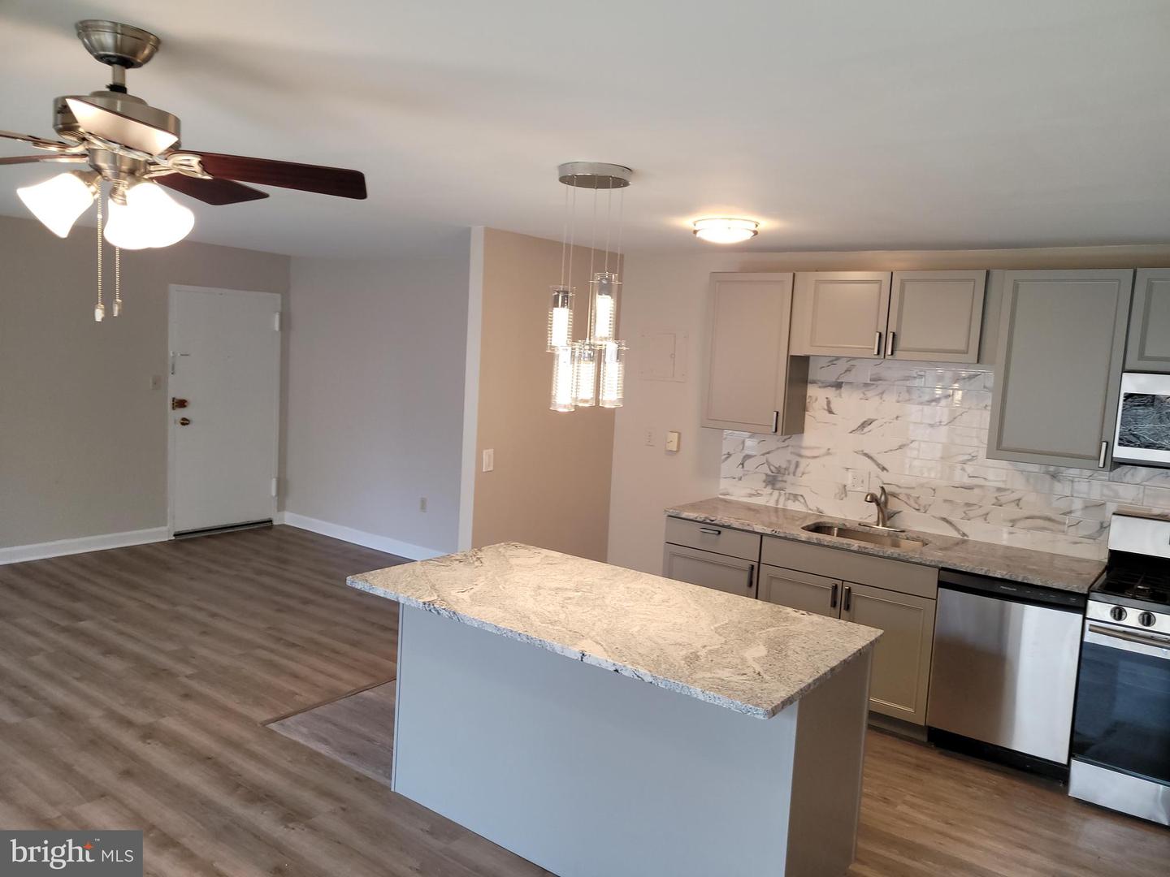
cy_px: 438
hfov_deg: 67.3
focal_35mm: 26
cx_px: 585
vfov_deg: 53.1
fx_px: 879
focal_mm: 5.4
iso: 100
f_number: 1.8
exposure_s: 1/60
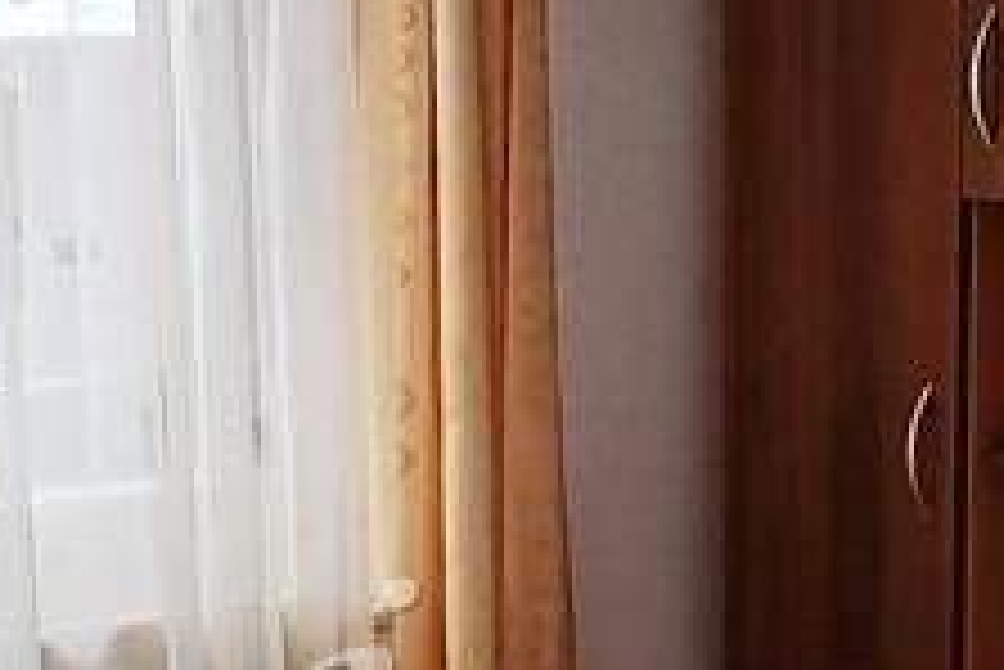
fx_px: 3460
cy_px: 791
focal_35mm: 124
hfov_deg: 16.5
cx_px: 441
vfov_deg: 10.9
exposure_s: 1/50
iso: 100
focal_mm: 3.98
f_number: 1.8
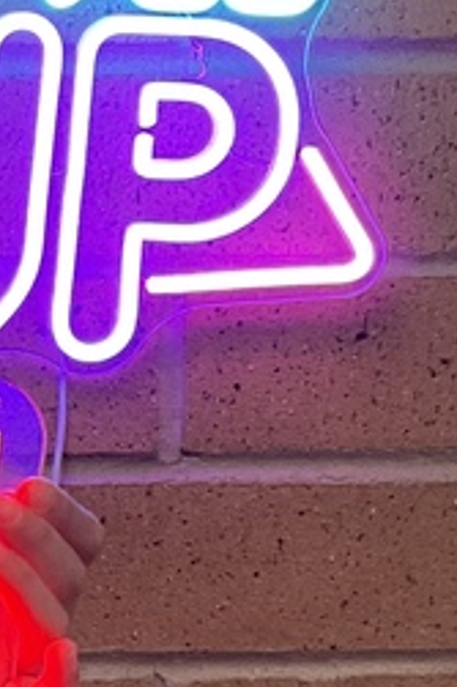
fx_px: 2345
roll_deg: -0.5
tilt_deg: -8.7
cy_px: 348
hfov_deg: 10.2
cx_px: -473
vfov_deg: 16.7
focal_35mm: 123
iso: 100
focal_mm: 3
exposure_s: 1/60
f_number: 1.8
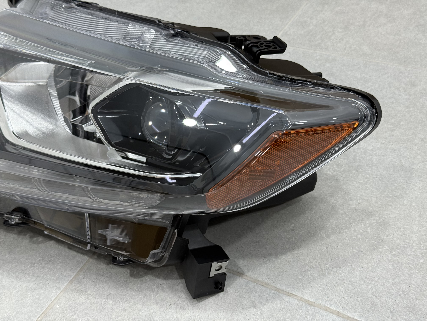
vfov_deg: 30.3
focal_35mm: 48
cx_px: 214
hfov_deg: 39.7
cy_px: 160
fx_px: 592
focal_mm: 6.76
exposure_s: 1/100
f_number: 1.78
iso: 64
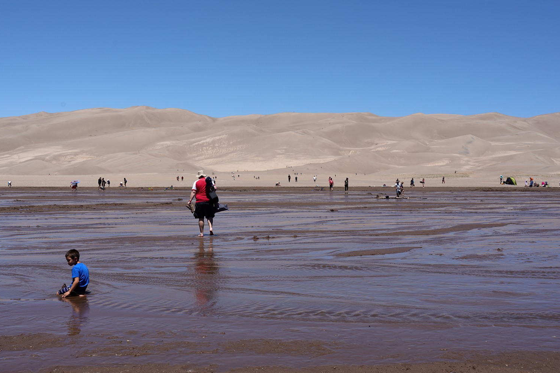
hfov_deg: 48.4
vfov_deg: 33.4
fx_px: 622
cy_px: 201
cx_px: 258
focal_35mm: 40
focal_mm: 30
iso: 80
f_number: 13
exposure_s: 1/160
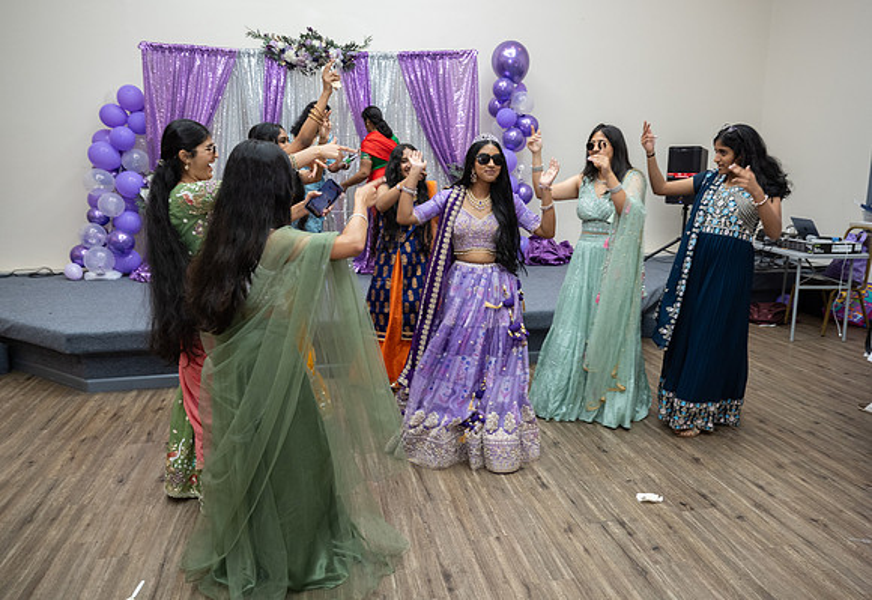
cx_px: 456
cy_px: 285
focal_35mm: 26
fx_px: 630
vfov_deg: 50.9
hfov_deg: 69.3
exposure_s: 1/160
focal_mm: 24
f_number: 4.5
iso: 1000
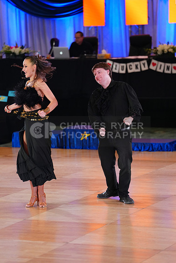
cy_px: 132
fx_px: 1114
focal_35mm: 152
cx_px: 88
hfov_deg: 9.0
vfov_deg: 13.5
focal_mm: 152
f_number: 2.8
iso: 2500
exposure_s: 1/500
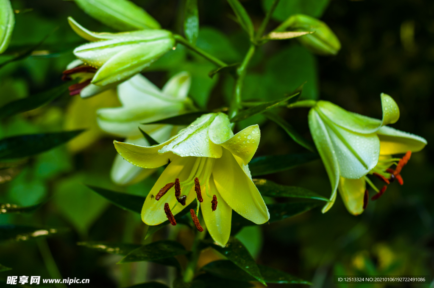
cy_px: 144
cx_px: 217
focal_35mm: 75
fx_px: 903
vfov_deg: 18.1
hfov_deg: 27.0
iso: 200
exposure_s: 1/320
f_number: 3.2
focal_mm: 50
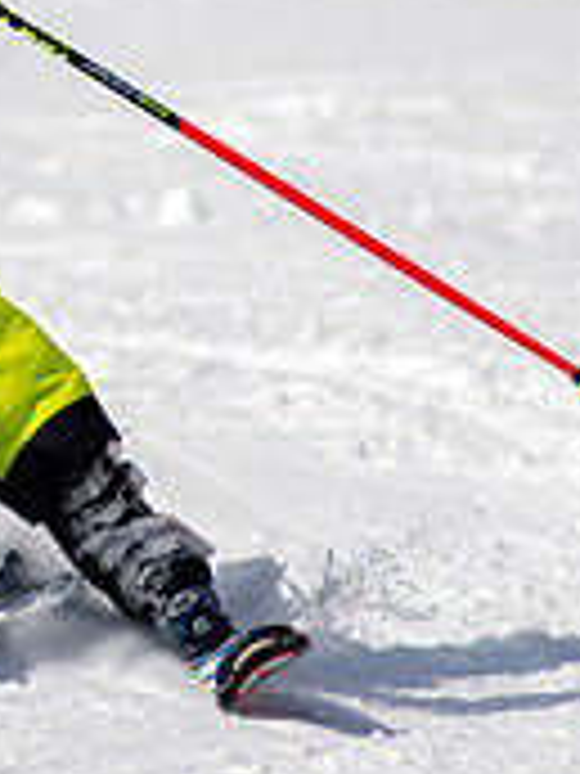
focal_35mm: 2095
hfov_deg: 0.7
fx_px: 46803
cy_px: 80
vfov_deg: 0.9
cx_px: -459
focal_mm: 300
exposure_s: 1/6400
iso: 100
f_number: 2.8
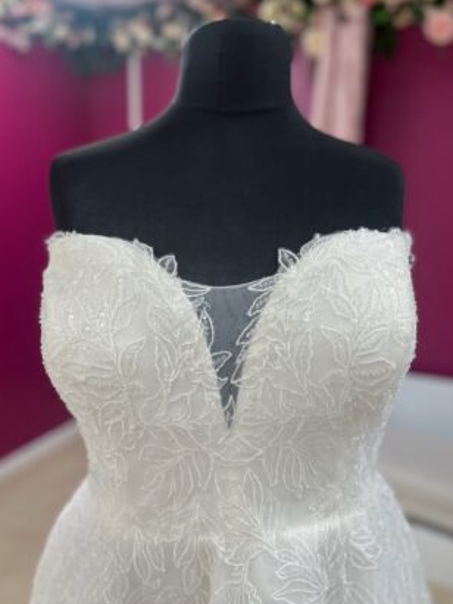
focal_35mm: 27
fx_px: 471
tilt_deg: -10.8
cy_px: 303
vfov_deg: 65.3
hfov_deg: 51.3
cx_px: 226
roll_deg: +0.1
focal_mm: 5.1
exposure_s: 1/100
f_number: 1.6
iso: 100
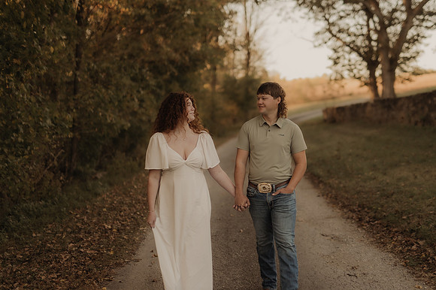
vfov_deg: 21.4
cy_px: 167
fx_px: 767
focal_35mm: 63
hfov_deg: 31.6
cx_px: 261
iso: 160
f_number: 2.2
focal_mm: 50
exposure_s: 1/640
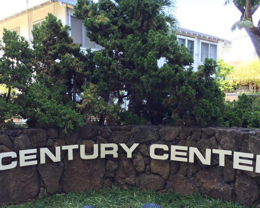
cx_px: 110
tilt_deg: -7.3
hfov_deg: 46.7
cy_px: 132
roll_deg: -0.5
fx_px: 300
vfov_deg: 38.0
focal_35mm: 39
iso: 40
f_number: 2.2
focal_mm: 4.15
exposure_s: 1/120
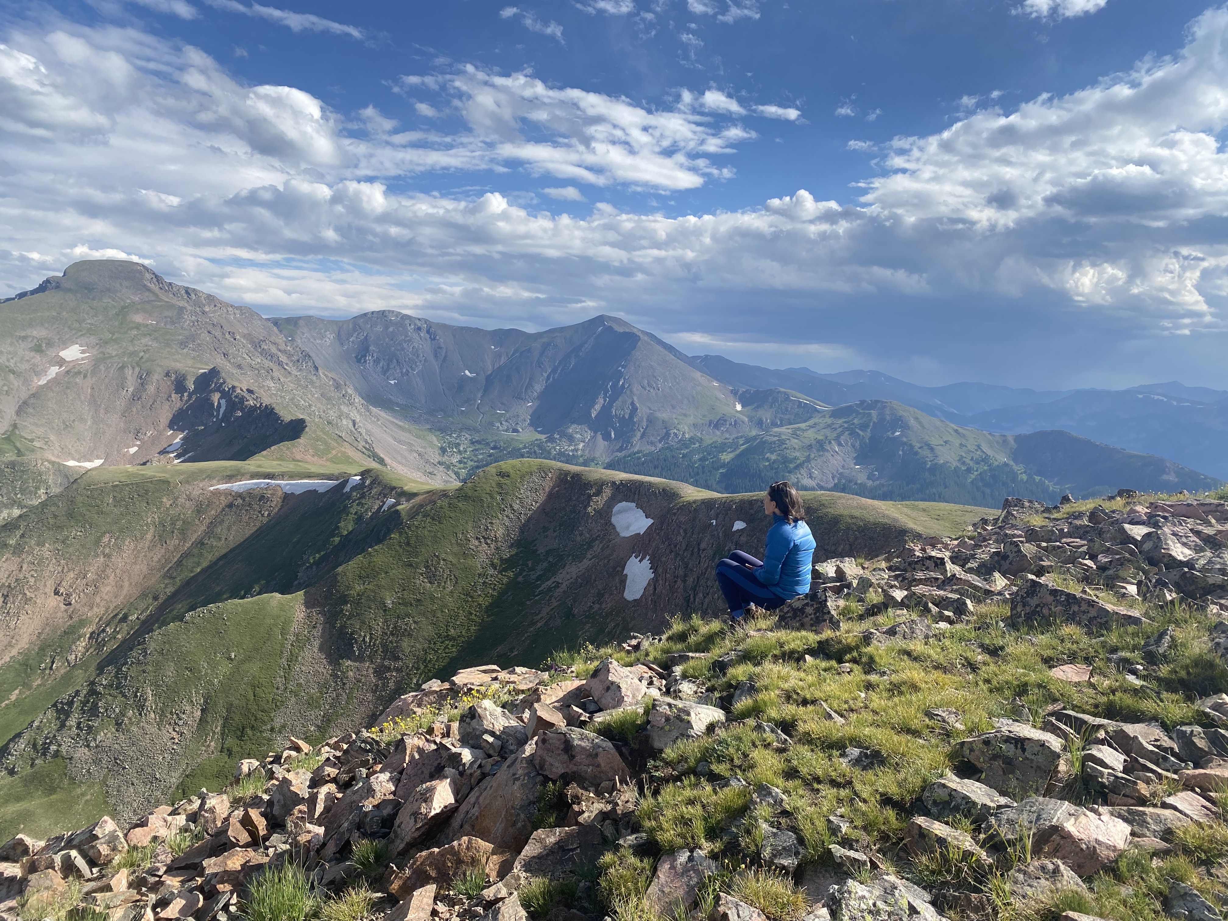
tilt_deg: -2.4
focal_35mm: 26
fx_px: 922
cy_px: 460
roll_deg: -2.7
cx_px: 614
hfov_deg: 67.3
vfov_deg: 53.1
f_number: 1.8
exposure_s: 1/1678
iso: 32
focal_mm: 4.25
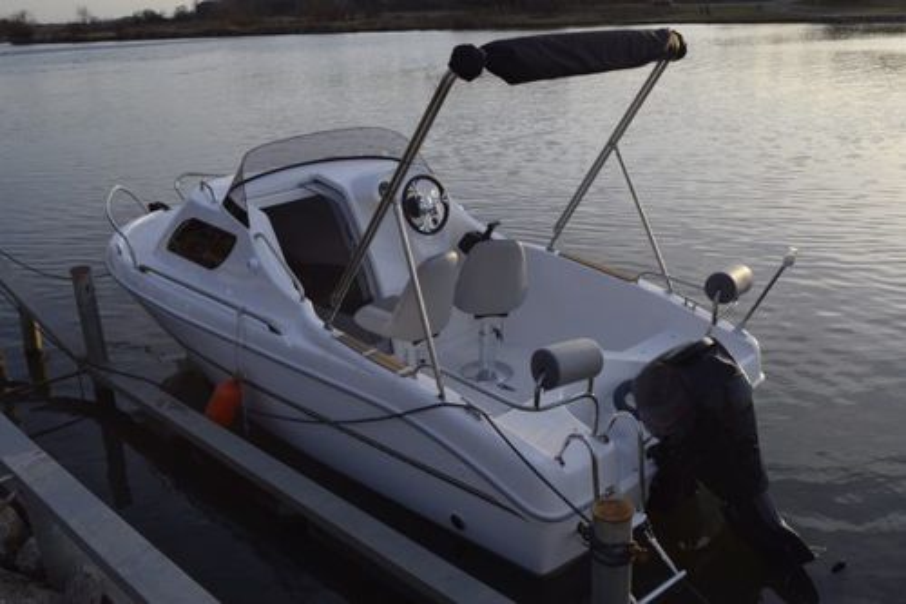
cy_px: 302
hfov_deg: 53.1
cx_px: 453
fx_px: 906
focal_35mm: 36
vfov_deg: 36.8
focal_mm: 24
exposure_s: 1/320
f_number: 9
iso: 200
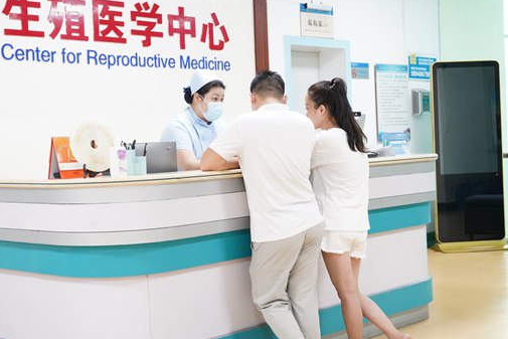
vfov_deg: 21.6
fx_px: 889
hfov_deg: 31.9
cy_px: 171
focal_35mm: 63
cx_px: 255
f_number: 9
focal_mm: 53
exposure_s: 1/60
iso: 10000
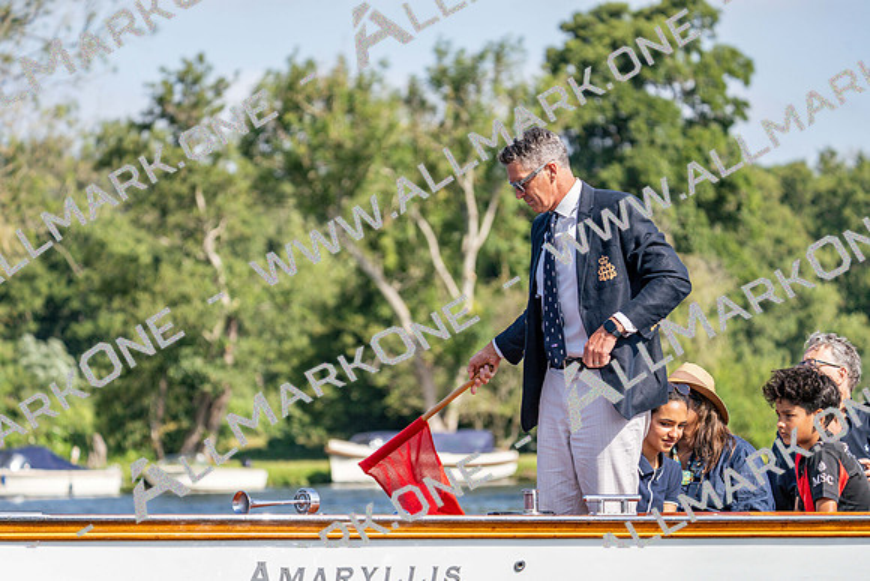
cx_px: 435
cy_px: 290
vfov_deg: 6.9
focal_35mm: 200
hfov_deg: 10.3
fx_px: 4834
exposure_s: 1/1600
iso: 320
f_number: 5.6
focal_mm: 200
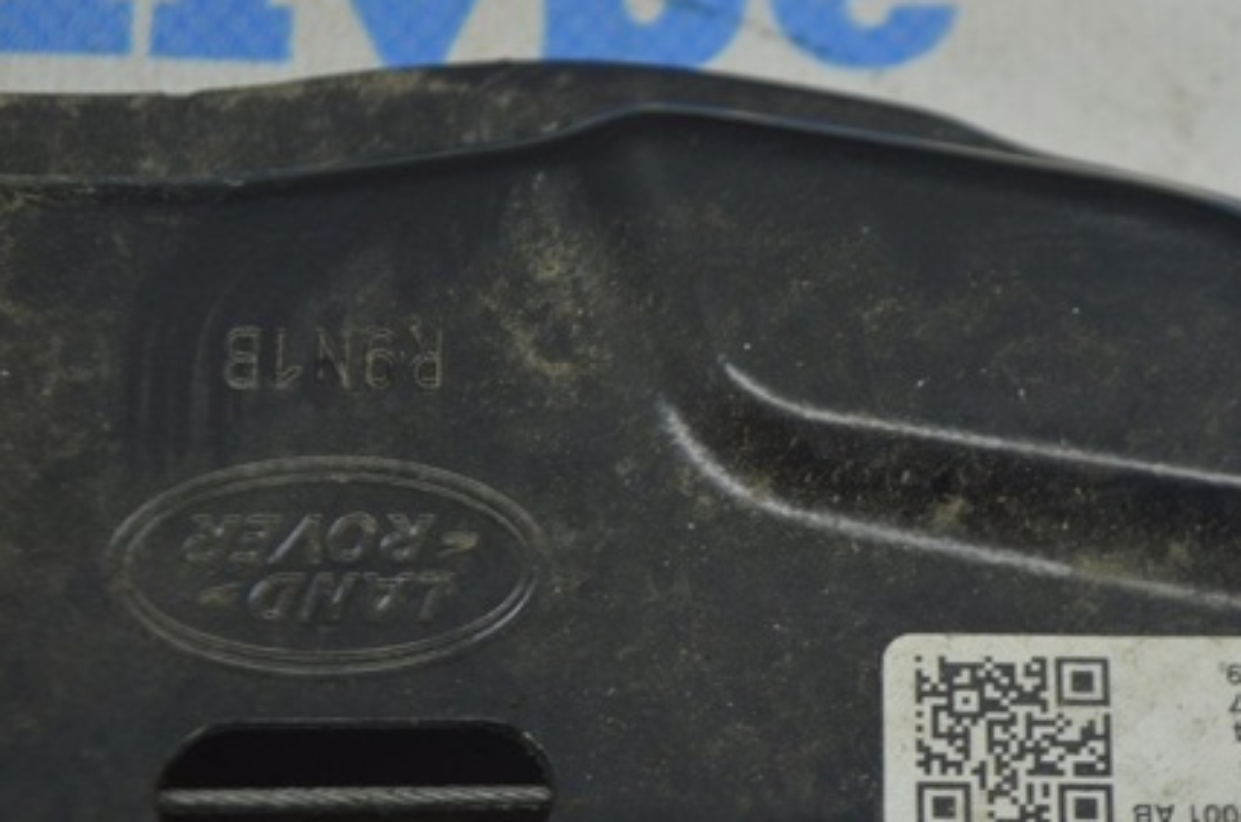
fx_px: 4258
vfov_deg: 11.0
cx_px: 921
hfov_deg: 16.5
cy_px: 609
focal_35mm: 124
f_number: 5.6
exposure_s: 1/40
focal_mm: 55
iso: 400
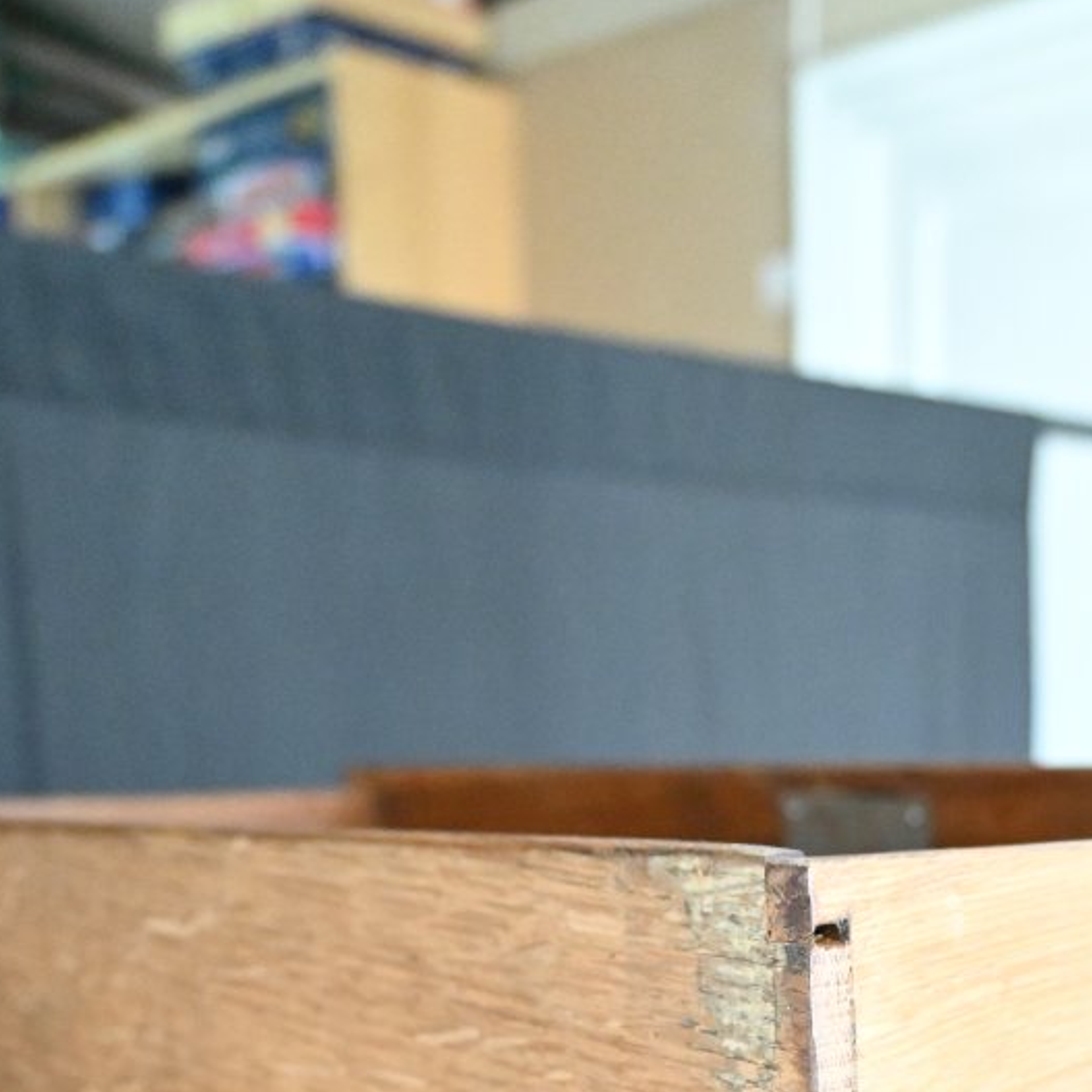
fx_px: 2176
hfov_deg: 27.8
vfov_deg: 26.1
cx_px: 814
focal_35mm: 61
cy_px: 1191
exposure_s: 1/125
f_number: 4
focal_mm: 21
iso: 5600
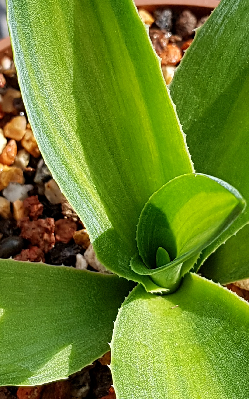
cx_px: 138
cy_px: 220
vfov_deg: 31.5
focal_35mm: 65
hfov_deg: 20.0
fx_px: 706
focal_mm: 4.2
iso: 50
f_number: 1.7
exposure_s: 1/1412
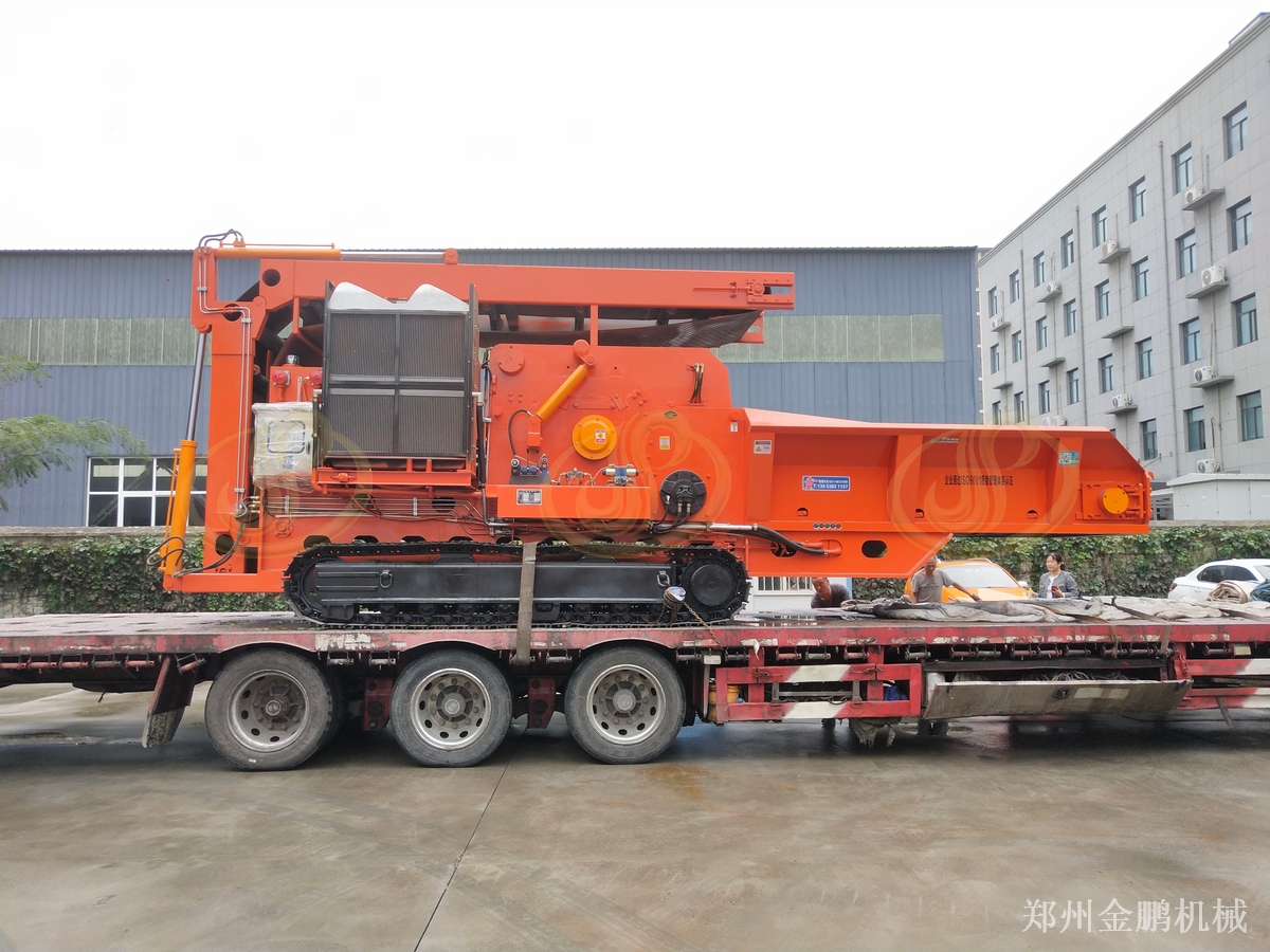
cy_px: 476
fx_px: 1101
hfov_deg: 60.0
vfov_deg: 46.8
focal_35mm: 30
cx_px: 635
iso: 136
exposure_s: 1/716
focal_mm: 3.95
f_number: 1.8
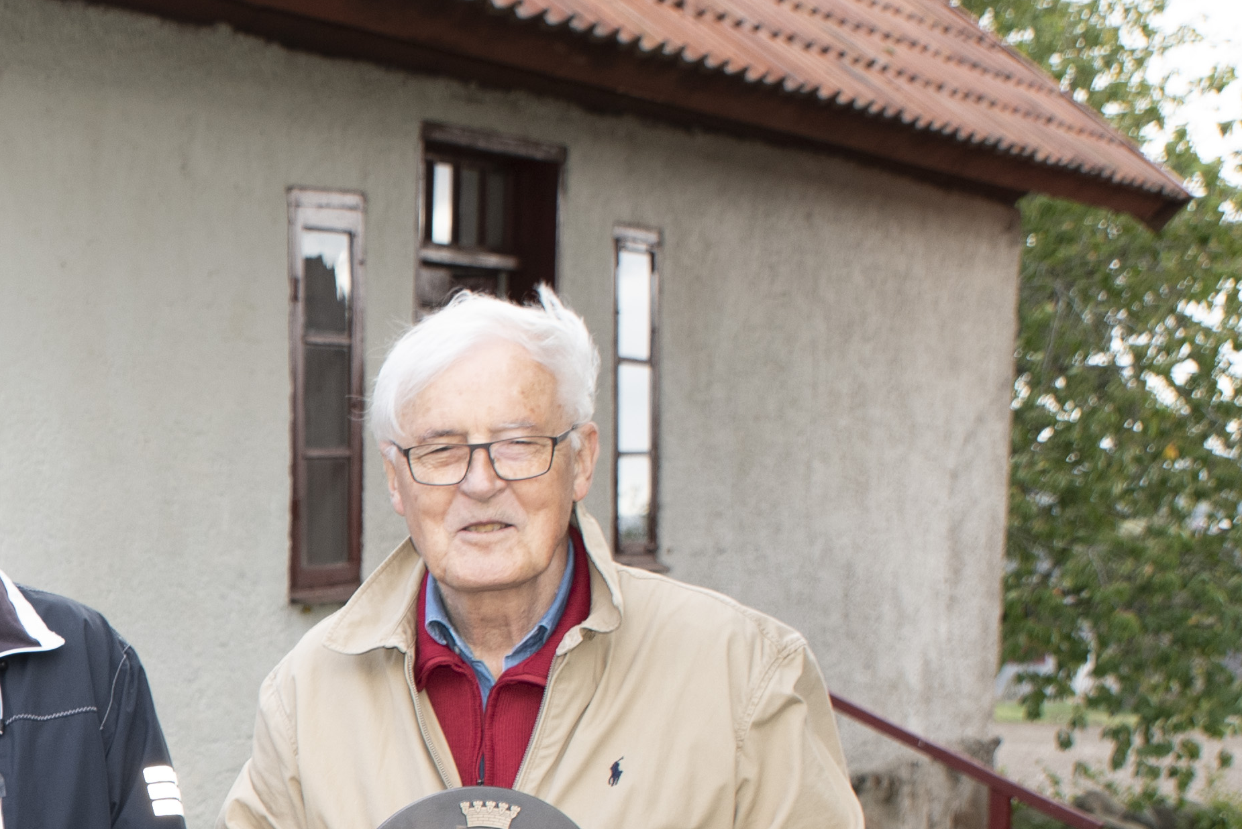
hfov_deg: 17.6
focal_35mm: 104
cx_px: -640
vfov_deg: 12.8
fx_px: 3590
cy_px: 999
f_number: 5.6
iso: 360
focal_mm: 32
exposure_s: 1/125
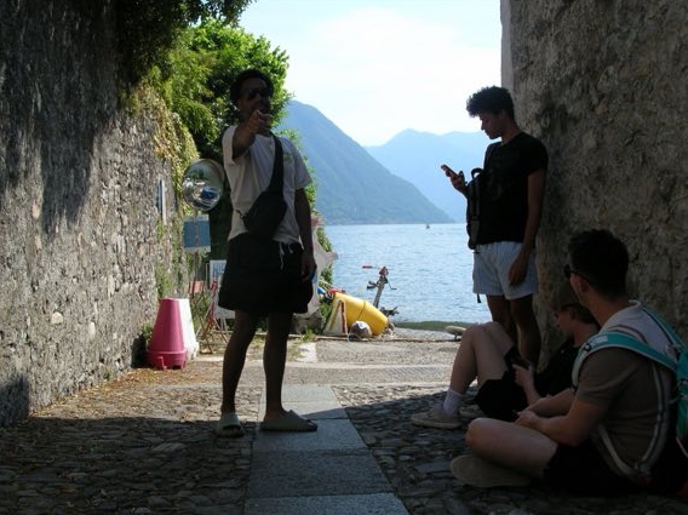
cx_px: 351
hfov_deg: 49.0
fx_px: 755
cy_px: 265
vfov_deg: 37.7
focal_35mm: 38
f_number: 3.7
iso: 50
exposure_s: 1/560
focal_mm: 6
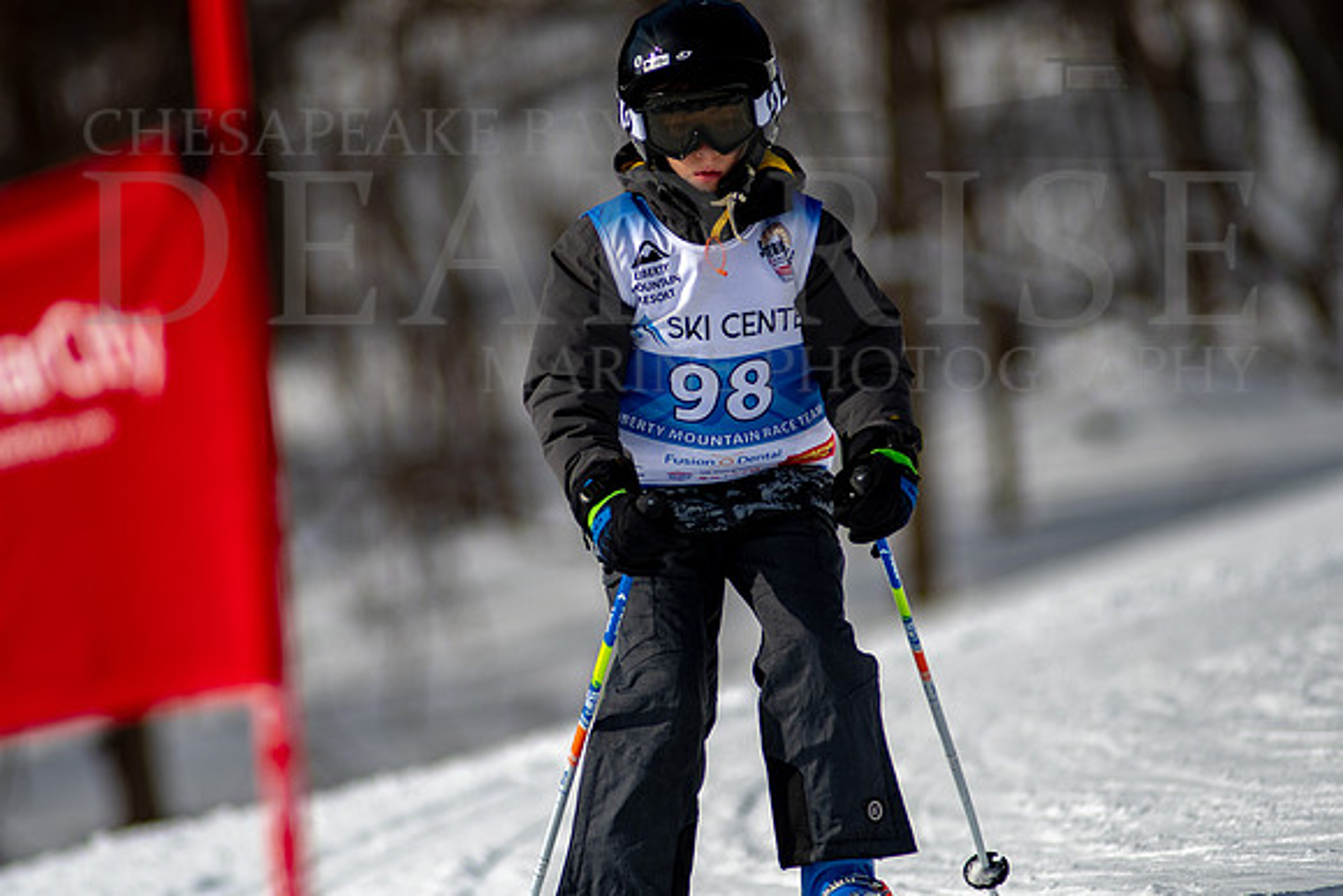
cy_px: 448
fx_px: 16791
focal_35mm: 450
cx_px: 672
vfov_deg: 3.1
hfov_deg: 4.6
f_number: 2.8
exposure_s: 1/6400
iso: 100
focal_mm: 300
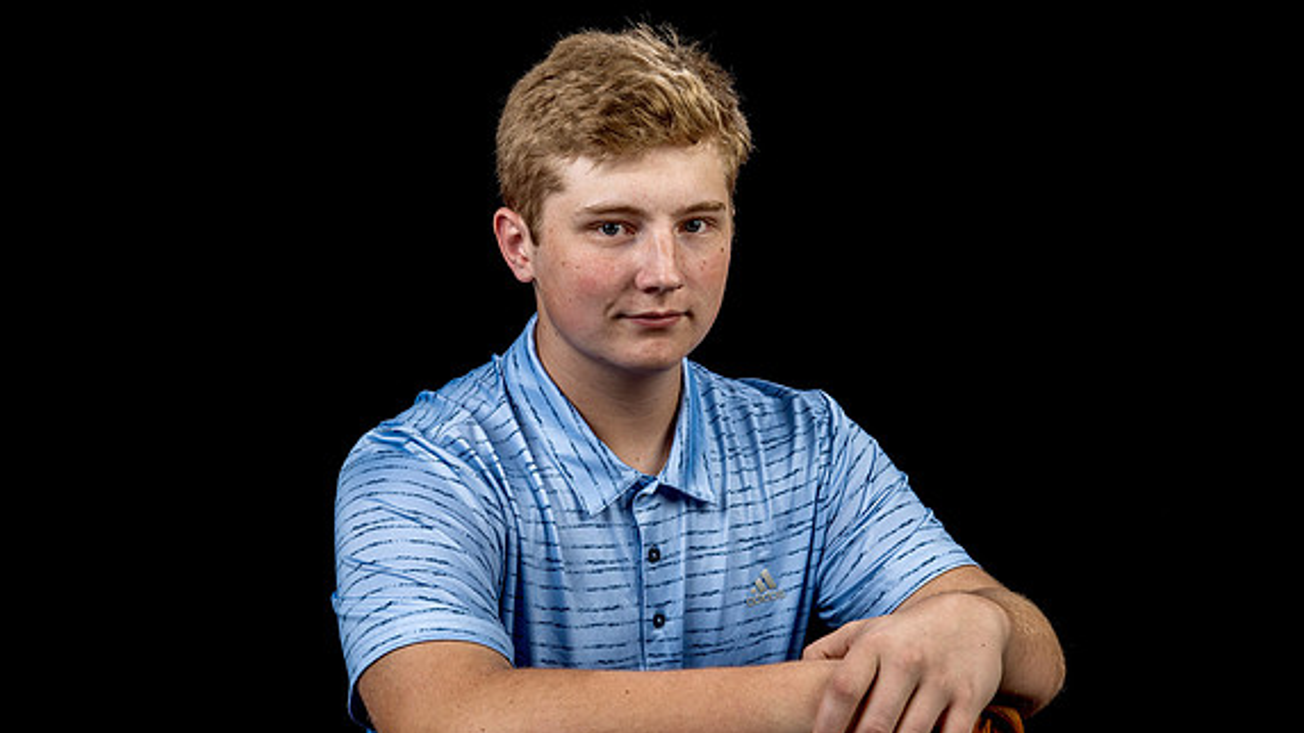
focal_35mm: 53
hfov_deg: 39.2
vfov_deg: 22.6
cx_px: 655
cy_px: 402
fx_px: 1832
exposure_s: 1/160
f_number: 6.3
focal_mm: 50
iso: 125
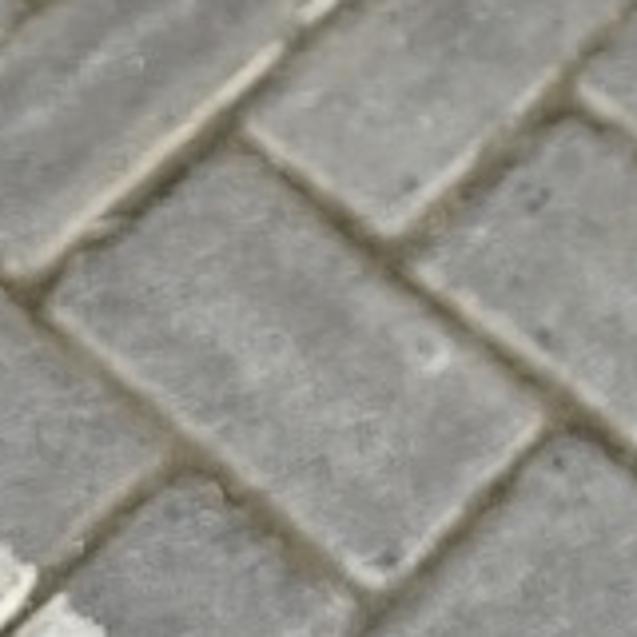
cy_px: -617
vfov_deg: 12.0
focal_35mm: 130
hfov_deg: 12.8
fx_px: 2707
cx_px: 928
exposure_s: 1/100
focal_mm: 6.3
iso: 32
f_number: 1.7
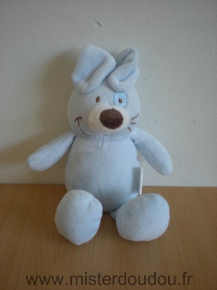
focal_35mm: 38
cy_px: 145
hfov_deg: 37.7
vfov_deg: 49.0
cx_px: 108
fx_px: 318
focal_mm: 6.3
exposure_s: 1/22
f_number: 3.1
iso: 64
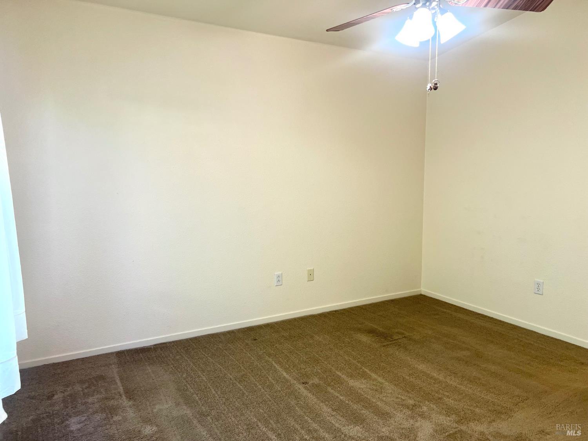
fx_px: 442
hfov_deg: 67.3
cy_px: 220
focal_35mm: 26
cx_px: 294
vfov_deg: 53.1
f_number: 1.5
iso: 80
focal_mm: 5.7
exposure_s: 1/60
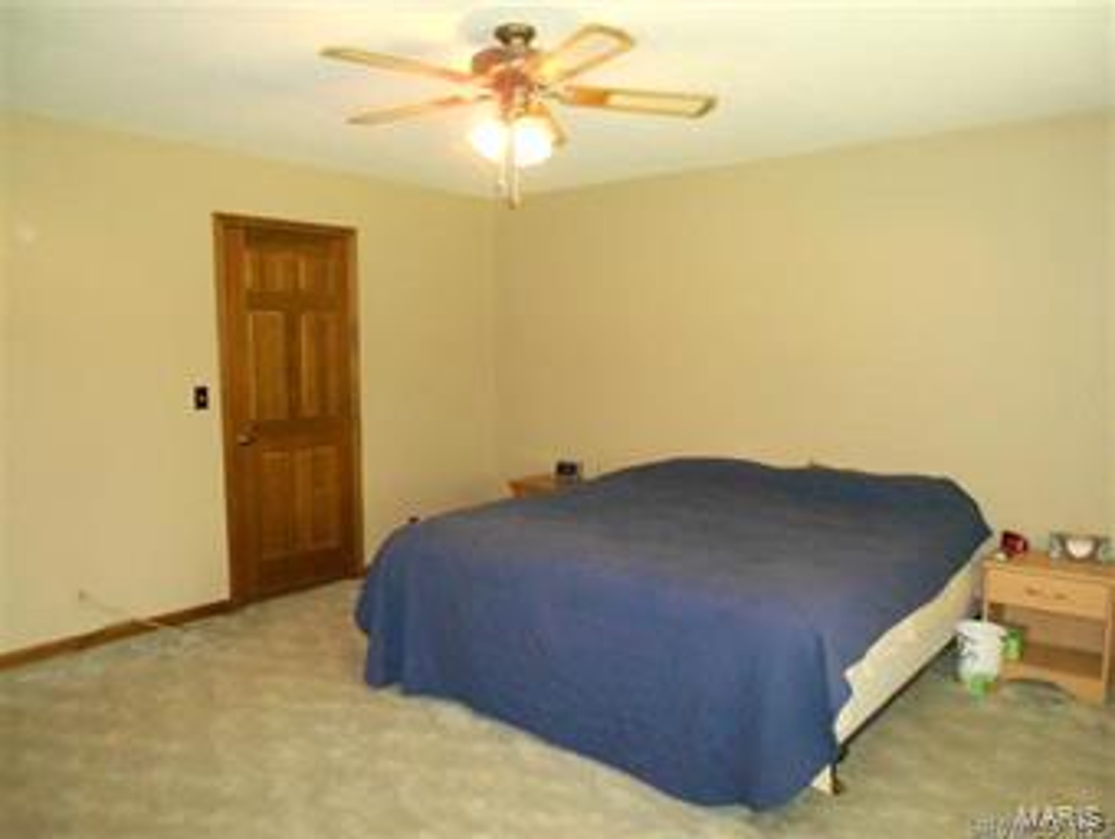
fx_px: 839
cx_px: 558
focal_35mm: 26
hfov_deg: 67.2
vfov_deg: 53.2
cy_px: 420
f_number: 3.2
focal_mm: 4.6
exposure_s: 1/25
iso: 800
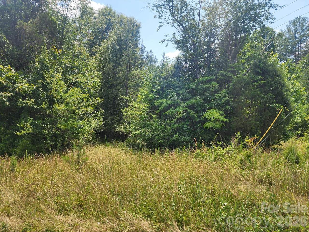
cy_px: 116
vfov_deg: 58.9
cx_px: 154
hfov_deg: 73.9
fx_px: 205
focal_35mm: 23
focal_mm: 6.4
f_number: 1.8
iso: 12
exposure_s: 1/547
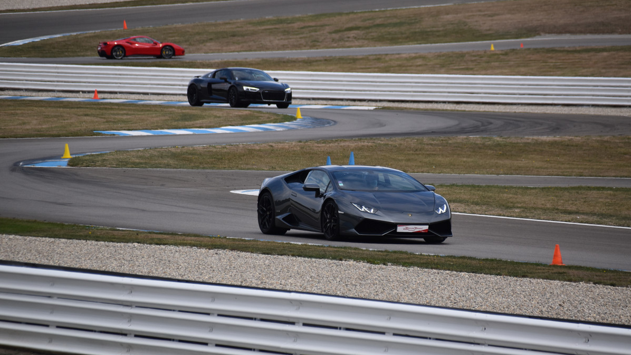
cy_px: 174
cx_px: 316
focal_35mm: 473
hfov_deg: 4.6
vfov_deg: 2.6
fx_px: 7915
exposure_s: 1/1600
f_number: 6.3
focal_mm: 300
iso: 400
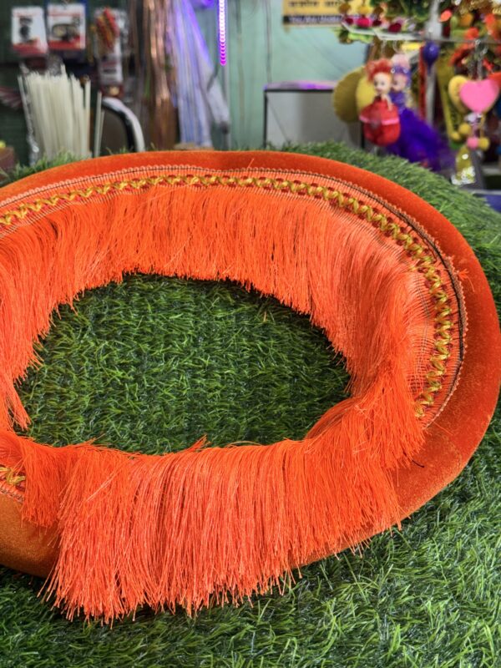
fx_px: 926
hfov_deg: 30.3
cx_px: 250
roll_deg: +0.3
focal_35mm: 48
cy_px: 334
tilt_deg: -16.9
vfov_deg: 39.7
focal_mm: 6.76
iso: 50
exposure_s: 1/50
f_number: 1.78
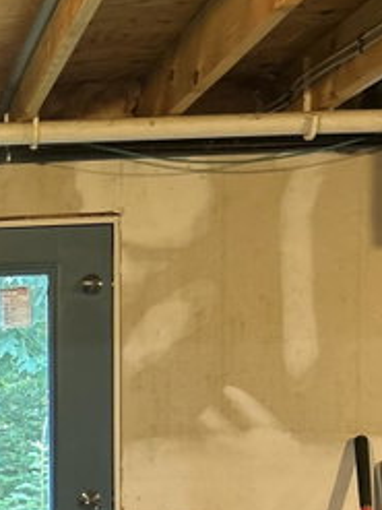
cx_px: -206
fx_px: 1193
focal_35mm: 81
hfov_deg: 16.4
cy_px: 520
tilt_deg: -4.4
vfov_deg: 23.1
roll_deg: +1.1
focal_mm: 5.7
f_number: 1.5
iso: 400
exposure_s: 1/60
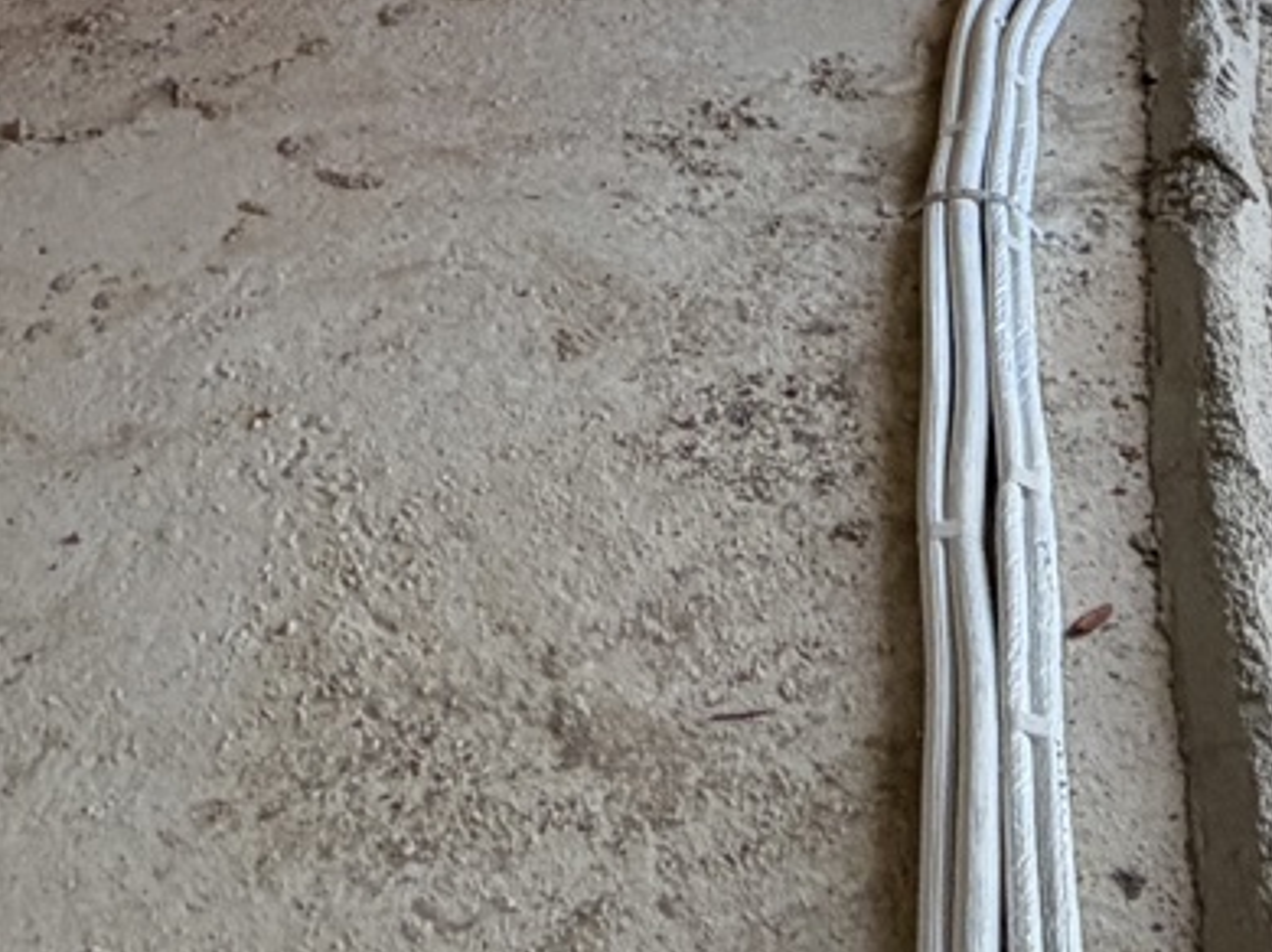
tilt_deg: -4.5
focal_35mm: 69
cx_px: 776
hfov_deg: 28.1
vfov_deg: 15.0
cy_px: -1206
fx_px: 2534
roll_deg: -1.1
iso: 50
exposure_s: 1/150
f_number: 2.2
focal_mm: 2.22
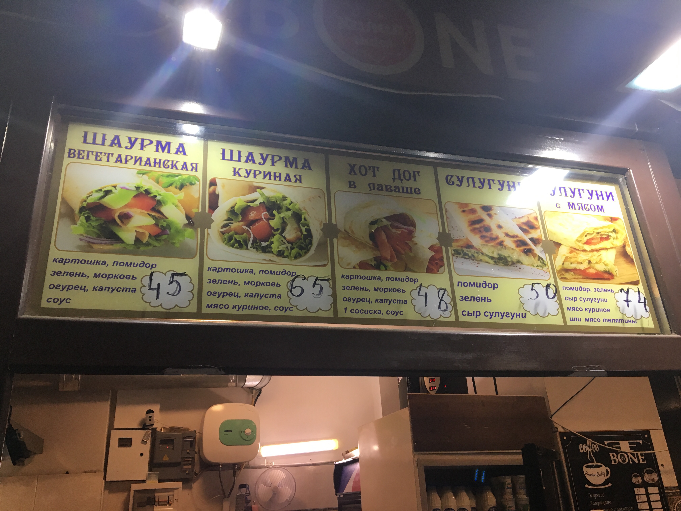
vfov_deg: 48.2
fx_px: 571
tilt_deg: +24.9
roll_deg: +3.6
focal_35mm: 29
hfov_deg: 61.7
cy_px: 256
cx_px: 340
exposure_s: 1/33
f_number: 2.2
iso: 40
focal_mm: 4.15
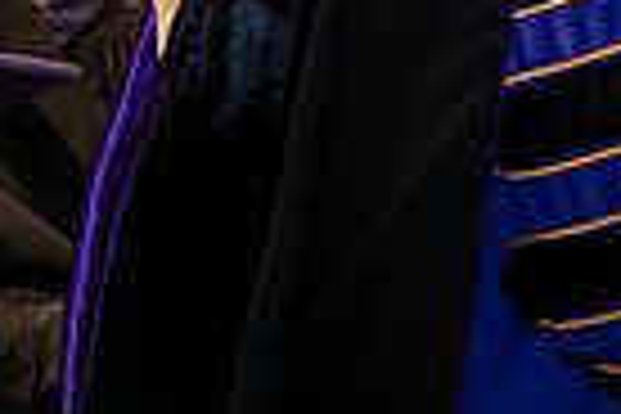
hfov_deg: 8.2
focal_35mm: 243
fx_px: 4191
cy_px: -250
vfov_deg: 5.6
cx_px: 1012
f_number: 6.3
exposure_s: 1/200
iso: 1600
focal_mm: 58
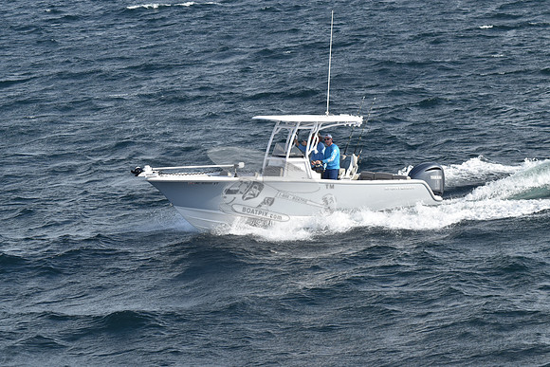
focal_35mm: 138
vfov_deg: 9.9
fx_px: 2109
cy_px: 184
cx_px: 275
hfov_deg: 14.9
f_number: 9.5
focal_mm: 92
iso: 400
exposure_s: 1/1000
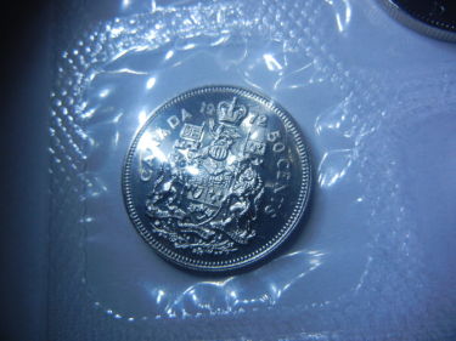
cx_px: 228
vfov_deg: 46.8
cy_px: 170
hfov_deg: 60.0
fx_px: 395
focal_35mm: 30
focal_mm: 5.4
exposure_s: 1/515
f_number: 3.5
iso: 160
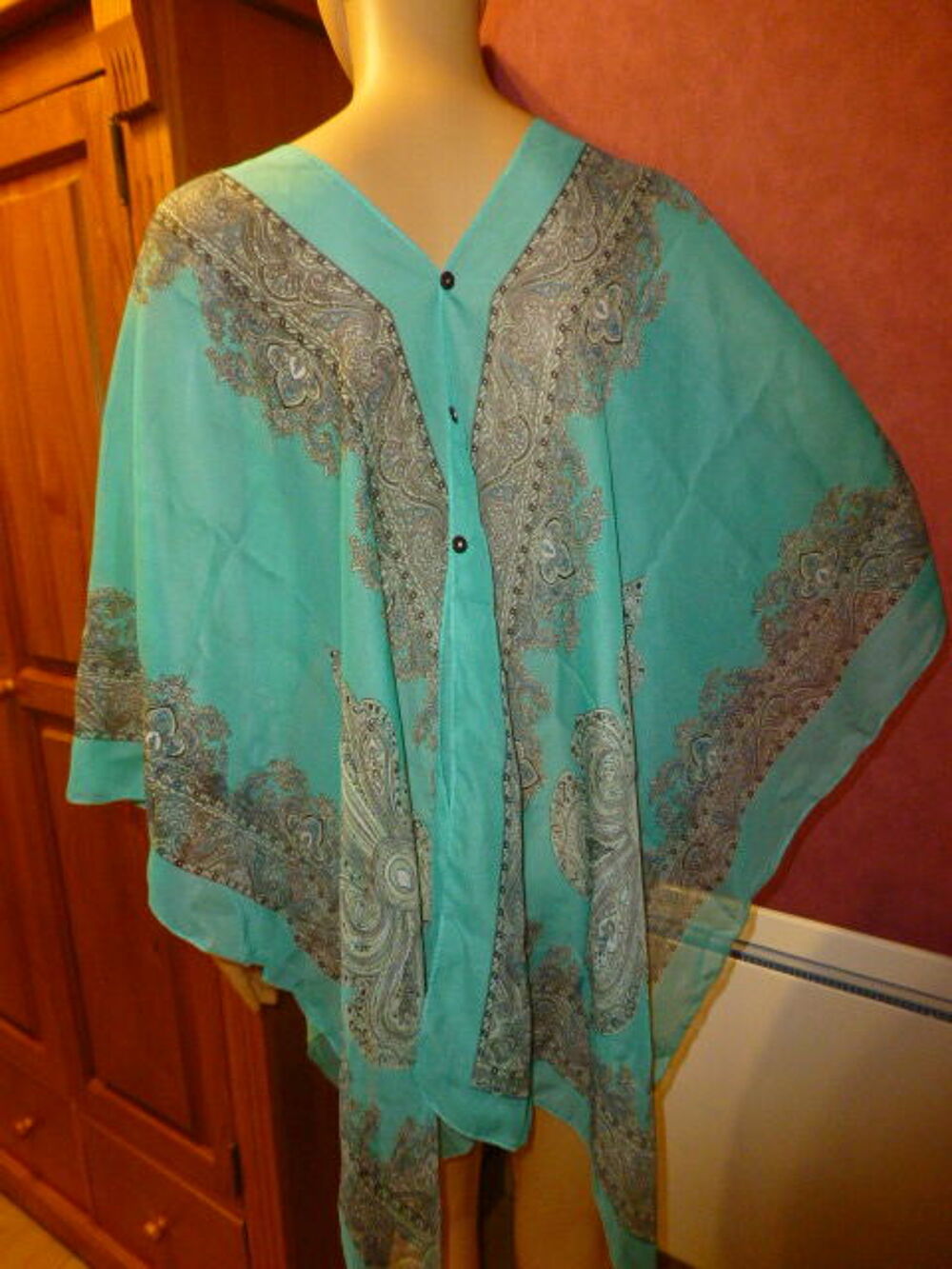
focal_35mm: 24
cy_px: 634
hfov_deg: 56.8
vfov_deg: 71.6
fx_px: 880
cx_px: 476
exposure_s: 1/20
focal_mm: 4.3
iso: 800
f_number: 3.3
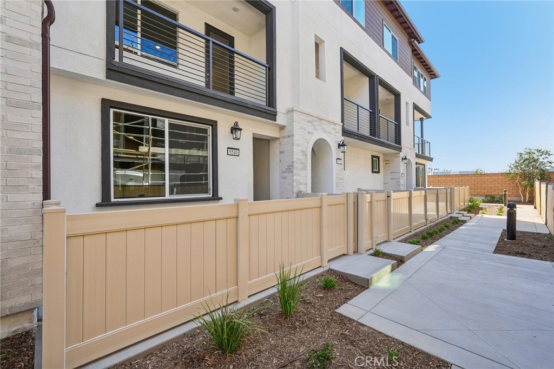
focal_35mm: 16
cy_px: 184
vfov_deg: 73.7
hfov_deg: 96.8
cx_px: 277
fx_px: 246
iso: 100
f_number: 8
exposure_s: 1/60
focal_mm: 16
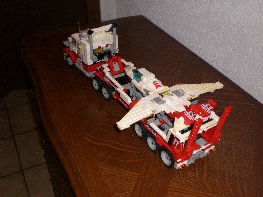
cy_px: 98
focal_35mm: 38
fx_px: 289
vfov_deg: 37.7
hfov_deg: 49.0
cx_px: 132
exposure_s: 1/60
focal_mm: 6.3
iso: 200
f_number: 3.1
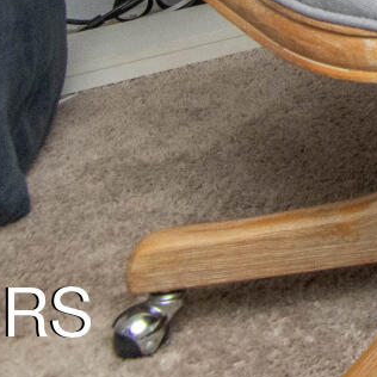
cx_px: 1377
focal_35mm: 129
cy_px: -771
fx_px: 1589
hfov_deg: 8.7
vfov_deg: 10.0
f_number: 9
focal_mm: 16
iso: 500
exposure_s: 1/250
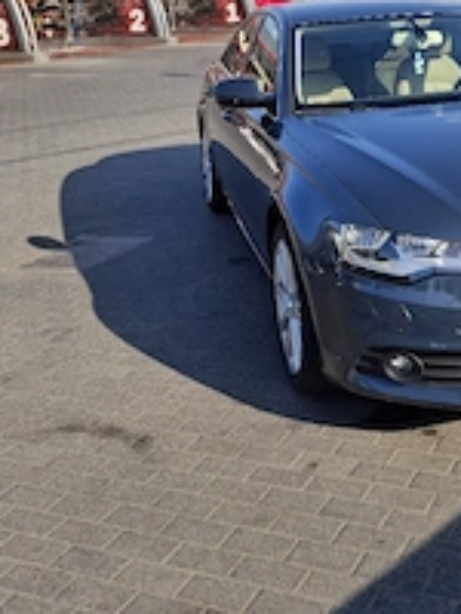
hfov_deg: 30.0
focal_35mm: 46
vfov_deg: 39.9
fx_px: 817
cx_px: 427
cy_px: 141
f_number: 1.8
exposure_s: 1/769
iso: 50
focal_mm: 5.54
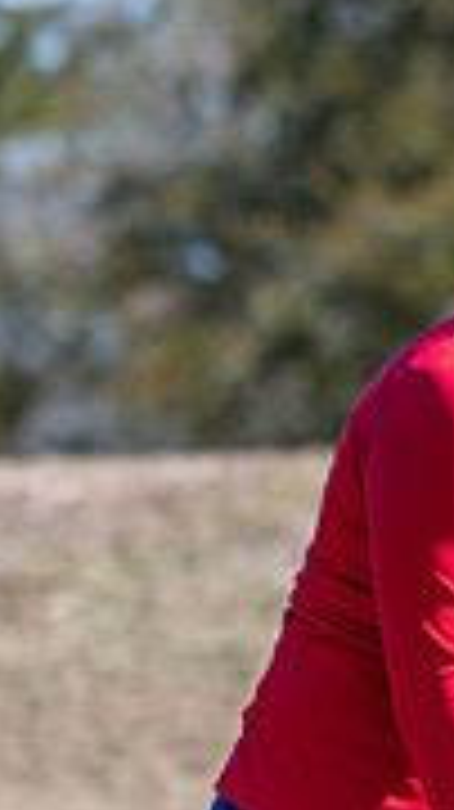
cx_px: 481
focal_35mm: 786
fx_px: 16853
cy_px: 891
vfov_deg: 2.7
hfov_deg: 1.5
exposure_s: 1/1600
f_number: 5.6
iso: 400
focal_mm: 200
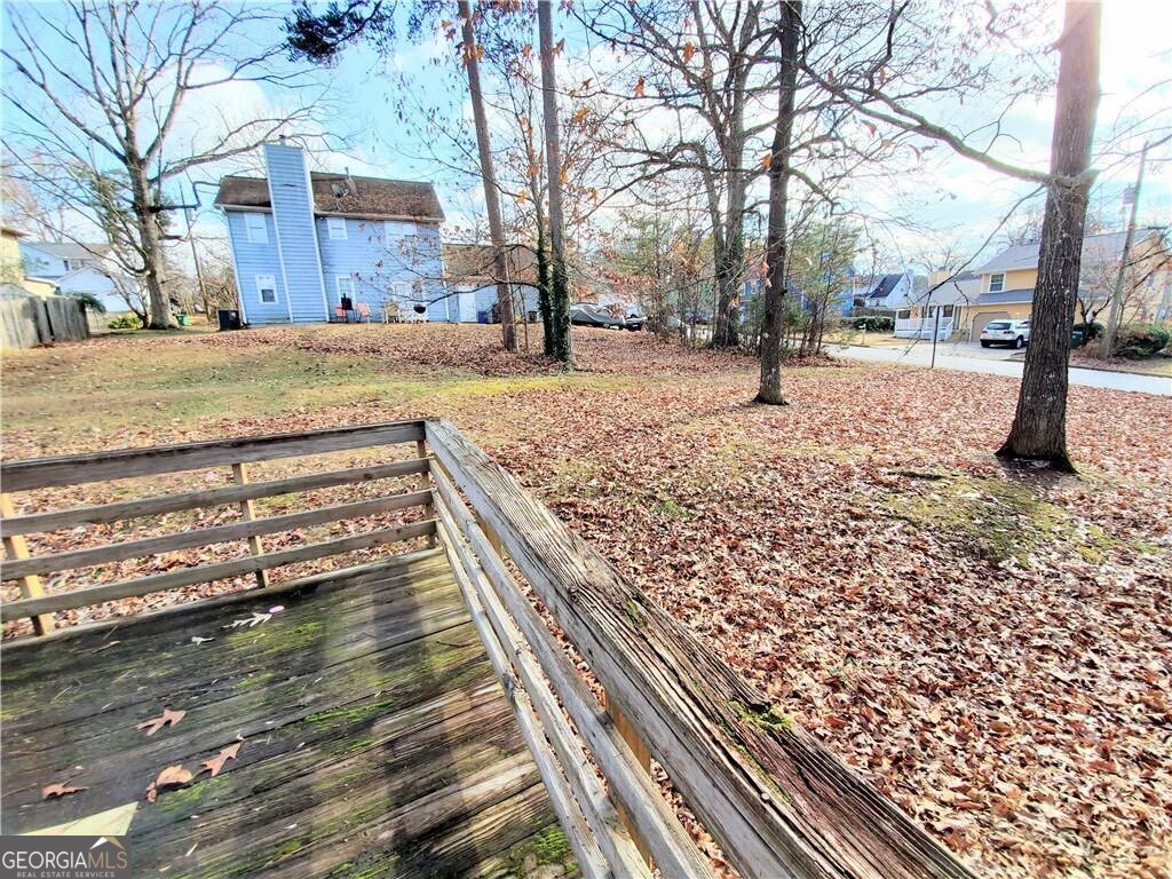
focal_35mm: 13
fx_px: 440
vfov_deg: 89.9
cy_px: 440
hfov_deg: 106.2
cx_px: 586
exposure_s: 1/448
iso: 50
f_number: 2.2
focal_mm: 1.8
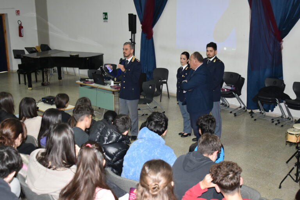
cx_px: 150
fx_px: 400
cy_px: 100
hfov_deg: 41.1
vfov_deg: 28.1
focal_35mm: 48
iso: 900
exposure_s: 1/30
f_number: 4.5
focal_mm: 32
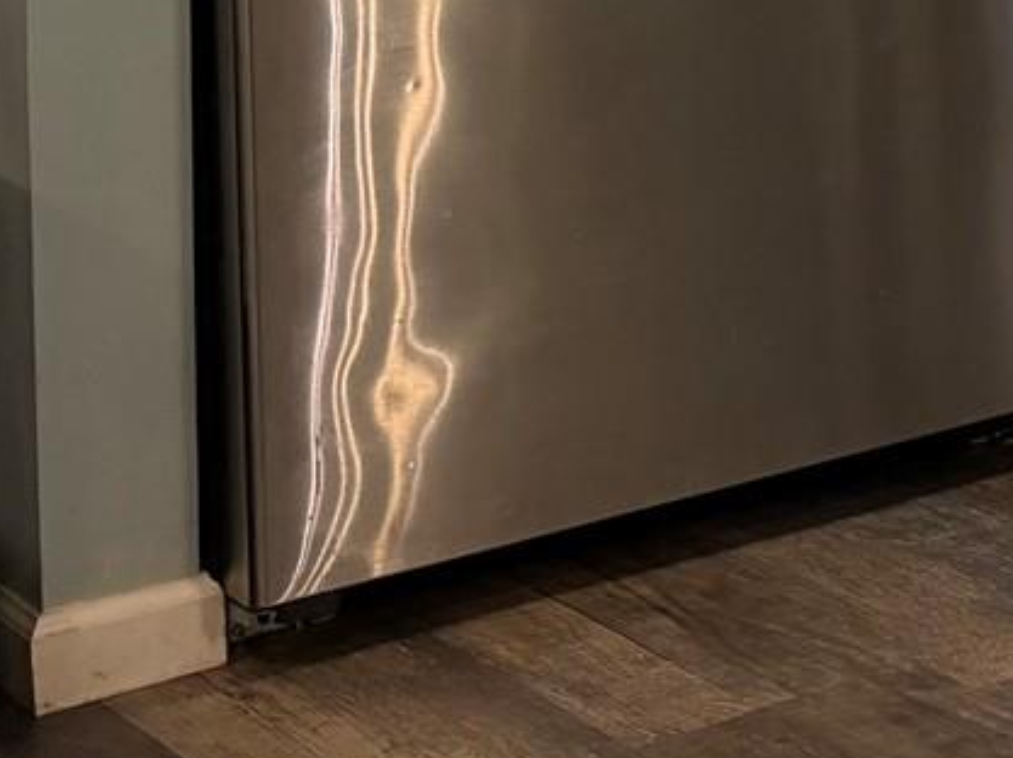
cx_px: 2279
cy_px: -568
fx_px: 3450
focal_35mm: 118
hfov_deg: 13.3
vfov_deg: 11.7
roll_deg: -0.8
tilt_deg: -3.6
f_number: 1.78
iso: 200
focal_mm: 6.76
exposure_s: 1/60
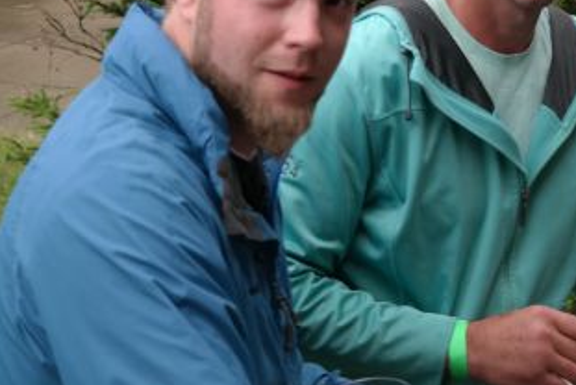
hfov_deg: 18.7
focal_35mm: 109
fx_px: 1746
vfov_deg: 12.5
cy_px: 10
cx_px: 352
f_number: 4.5
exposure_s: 1/60
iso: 400
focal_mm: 35
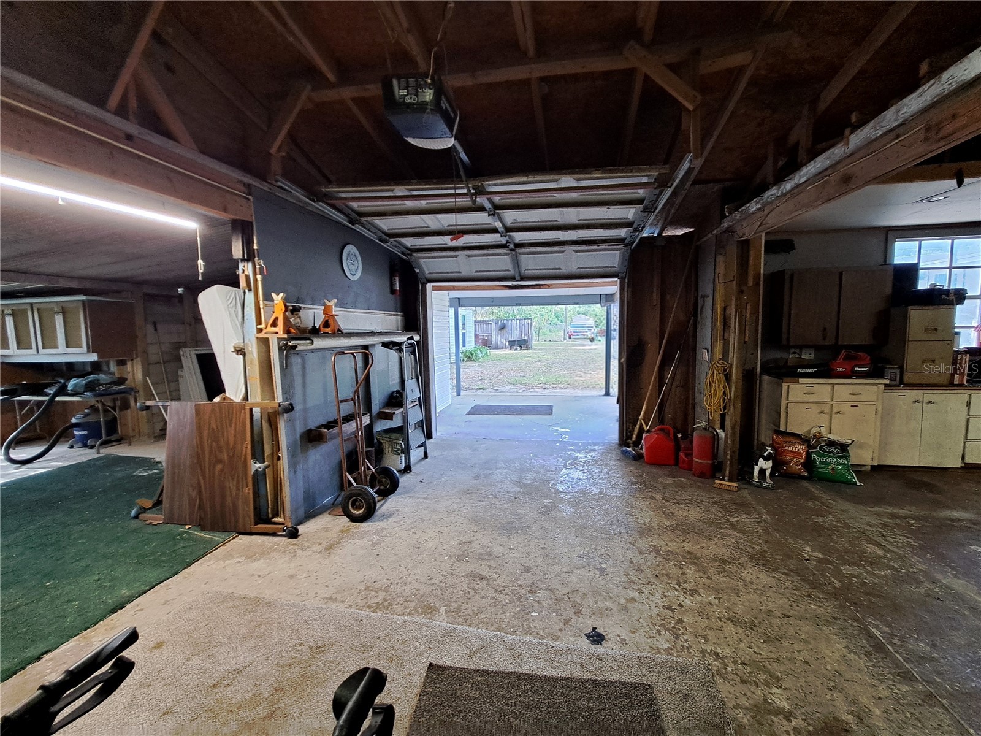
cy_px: 368
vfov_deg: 89.9
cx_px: 490
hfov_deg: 106.2
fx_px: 368
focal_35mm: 13
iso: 125
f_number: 2.2
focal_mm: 1.74
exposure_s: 1/40
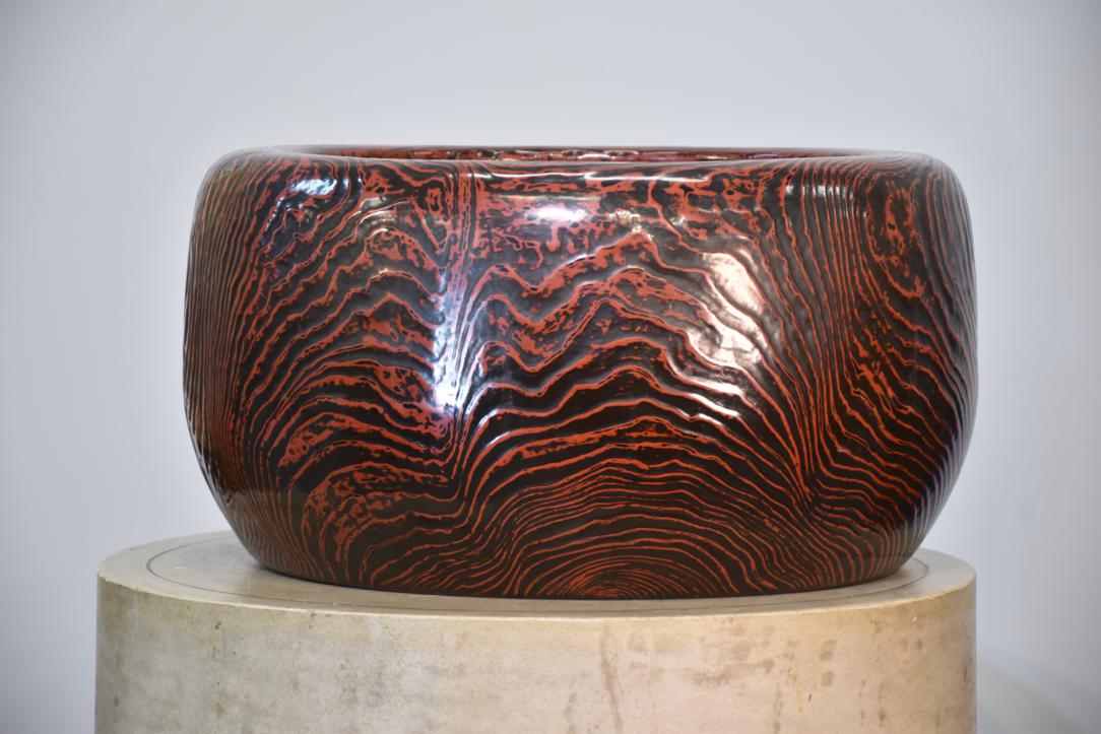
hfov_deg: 13.7
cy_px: 367
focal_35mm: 150
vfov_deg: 9.2
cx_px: 550
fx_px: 4588
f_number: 5.6
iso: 400
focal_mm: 100
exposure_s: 1/20
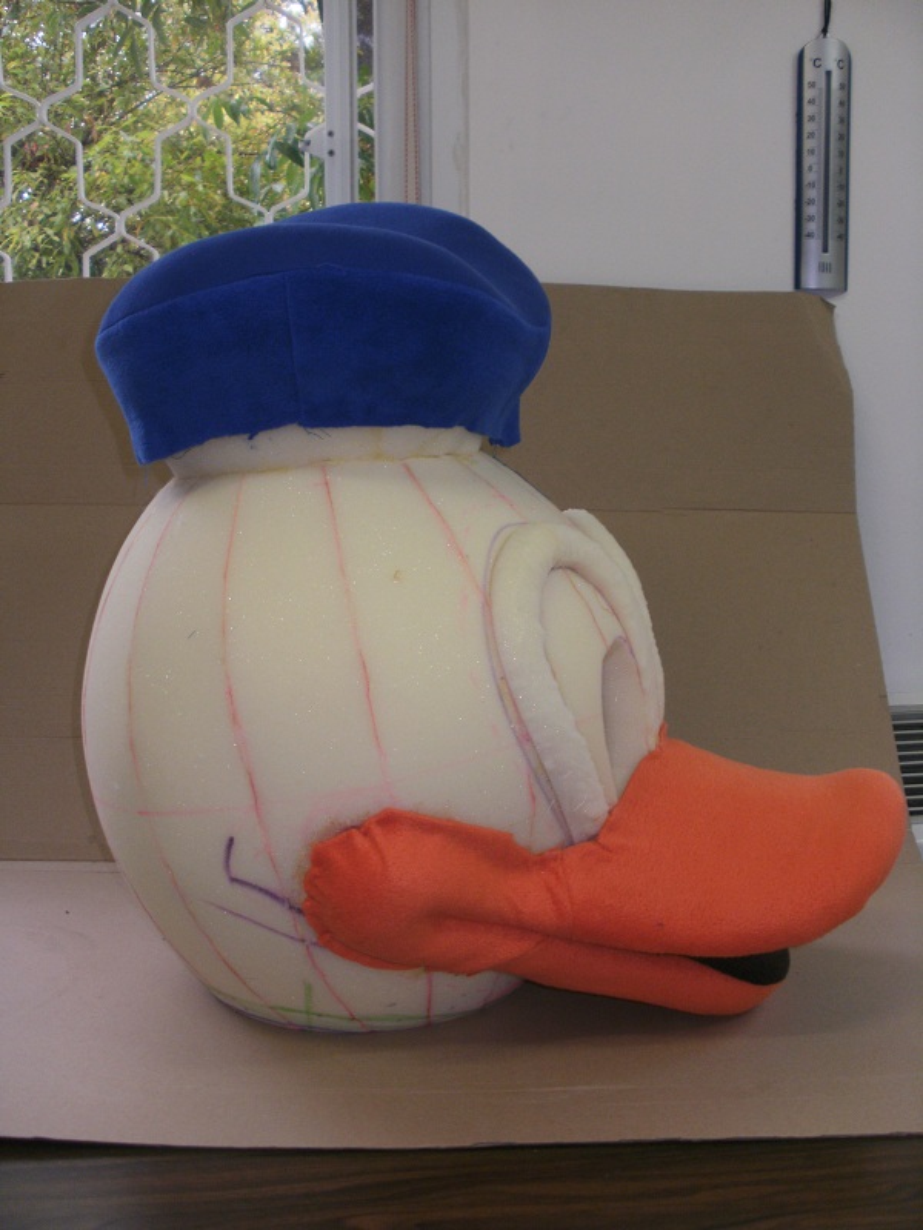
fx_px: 1280
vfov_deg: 51.4
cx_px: 462
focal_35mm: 36
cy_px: 615
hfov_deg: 39.7
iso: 100
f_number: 3.5
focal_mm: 6.3
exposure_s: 1/30
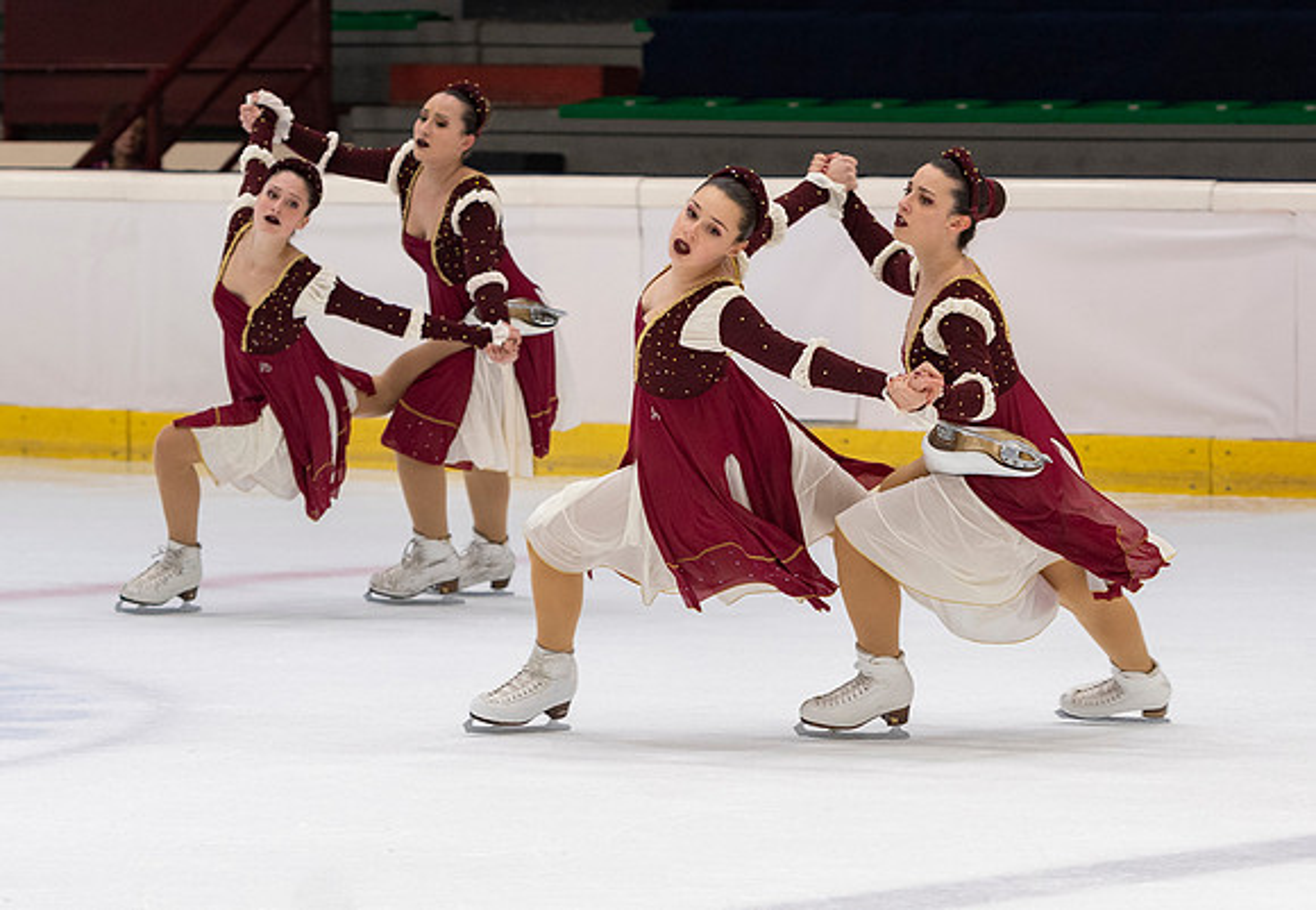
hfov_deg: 8.6
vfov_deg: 6.0
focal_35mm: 235
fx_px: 8701
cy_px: 444
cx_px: 802
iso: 800
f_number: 3.5
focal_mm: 110
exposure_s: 1/250
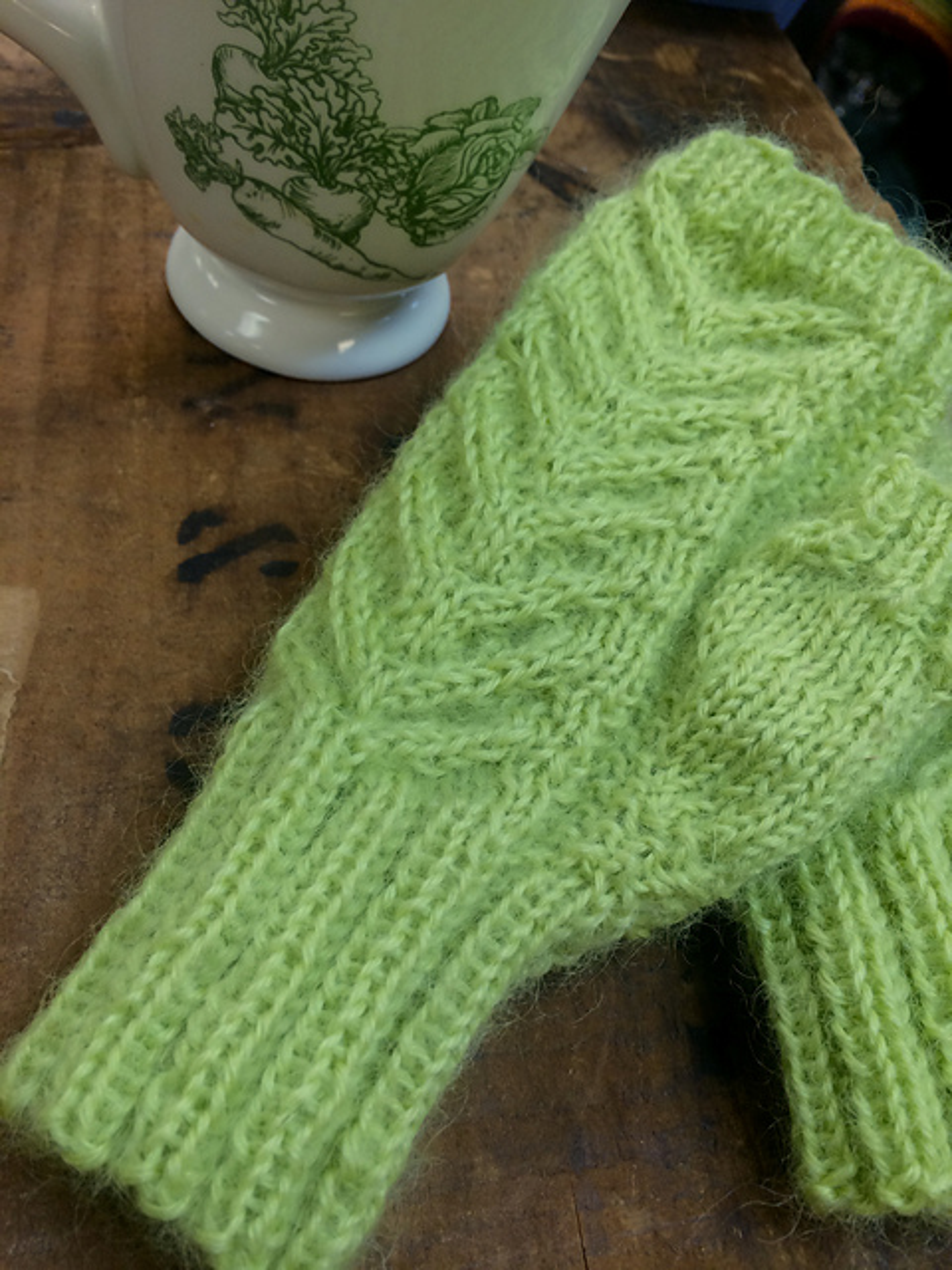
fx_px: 1063
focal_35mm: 29
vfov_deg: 61.7
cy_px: 635
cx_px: 476
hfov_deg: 48.2
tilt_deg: -52.2
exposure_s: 1/30
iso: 40
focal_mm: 4.15
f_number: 2.2
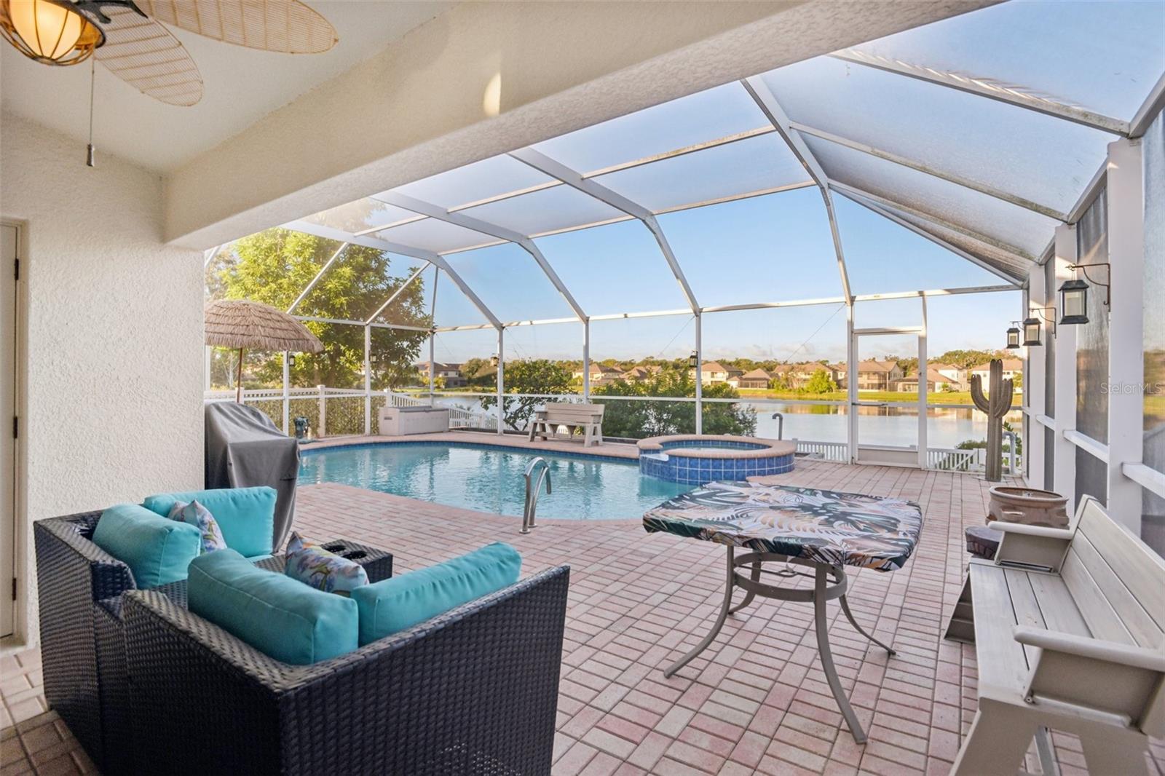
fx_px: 518
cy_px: 388
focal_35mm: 16
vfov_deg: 73.7
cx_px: 582
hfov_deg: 96.7
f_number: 8
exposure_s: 1/160
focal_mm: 16
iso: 400
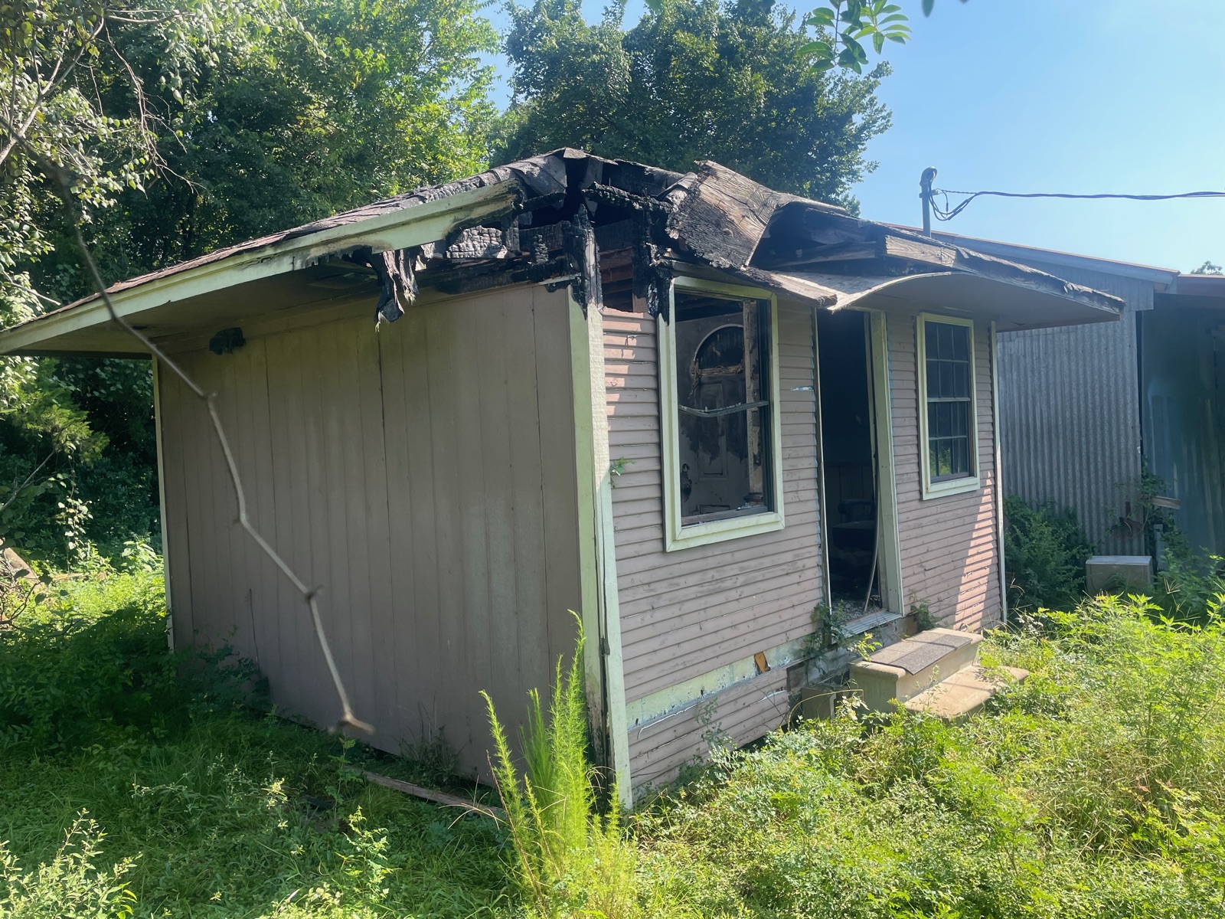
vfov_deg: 53.1
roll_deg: +2.5
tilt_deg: -0.8
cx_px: 612
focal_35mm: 26
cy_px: 460
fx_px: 920
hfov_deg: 67.3
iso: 32
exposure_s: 1/818
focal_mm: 4.2
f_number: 1.6
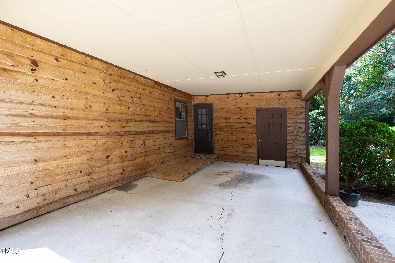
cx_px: 198
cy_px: 132
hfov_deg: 100.4
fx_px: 165
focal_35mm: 15
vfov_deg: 77.3
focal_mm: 10
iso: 100
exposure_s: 1/8
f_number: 9
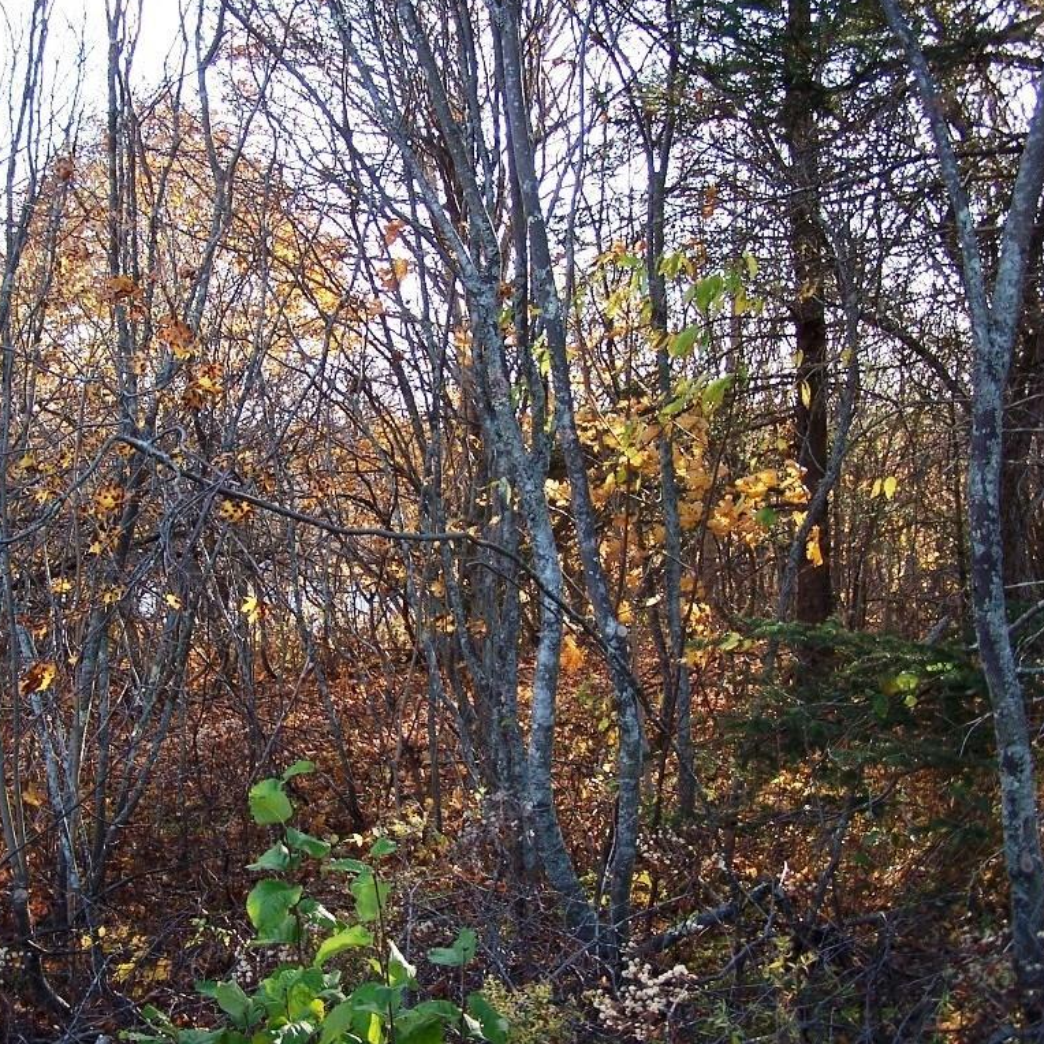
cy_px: 521
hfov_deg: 37.3
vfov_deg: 37.6
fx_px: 1535
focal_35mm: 45
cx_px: 396
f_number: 2.8
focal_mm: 6.3
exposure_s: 1/180
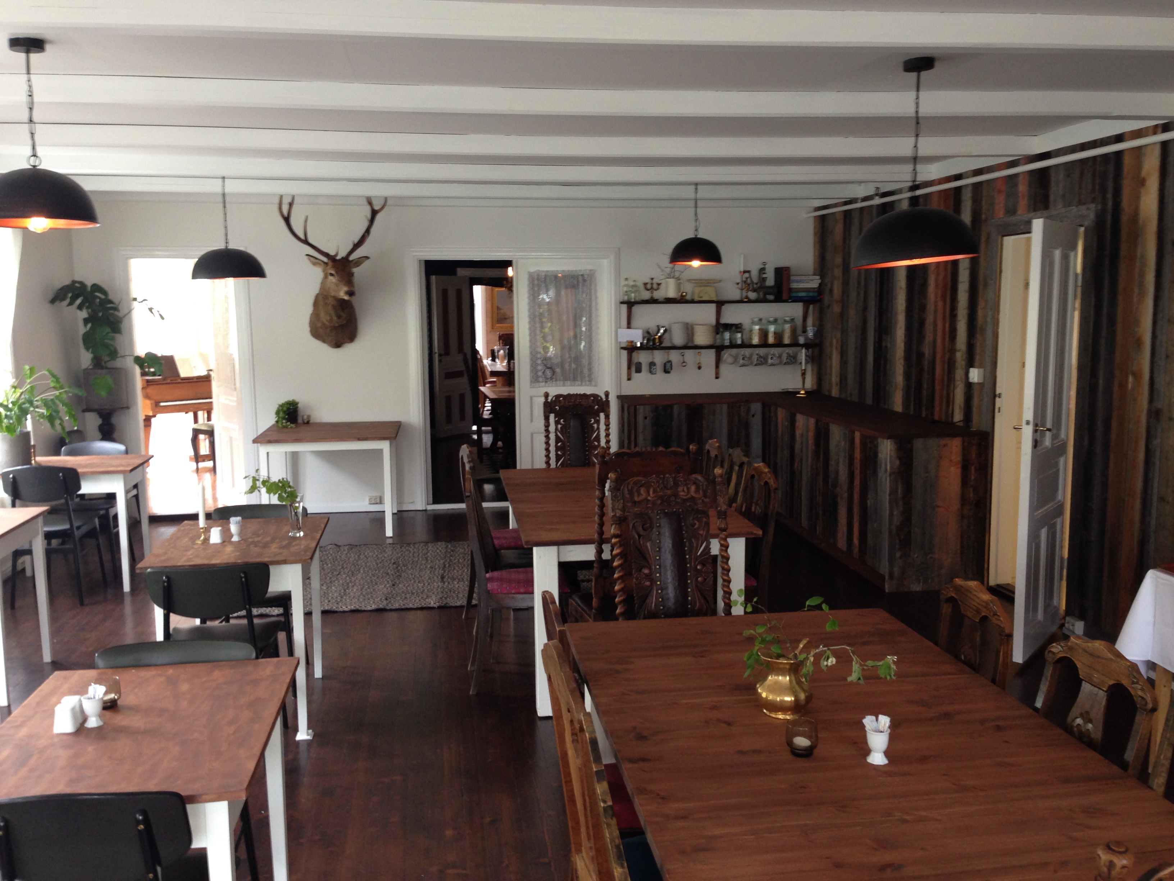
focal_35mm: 33
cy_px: 440
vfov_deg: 42.9
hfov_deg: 55.4
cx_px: 587
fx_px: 1119
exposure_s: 1/20
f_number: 2.4
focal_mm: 4.12
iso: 80
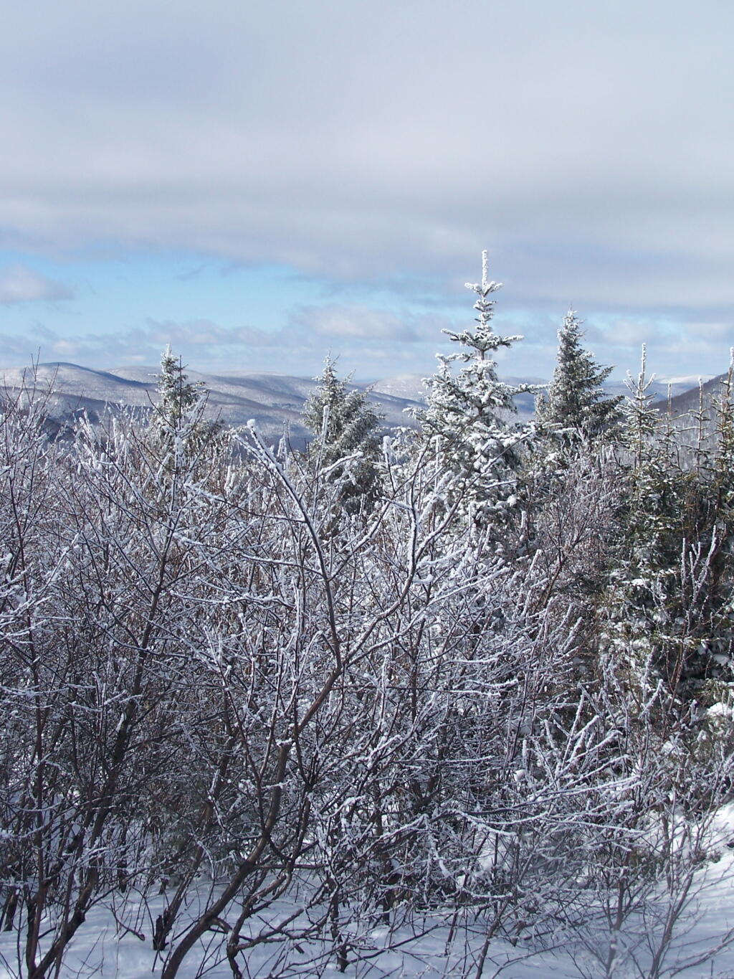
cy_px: 490
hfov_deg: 28.6
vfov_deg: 37.5
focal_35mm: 51
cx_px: 367
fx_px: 1442
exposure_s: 1/1000
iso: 80
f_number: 4
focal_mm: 8.5
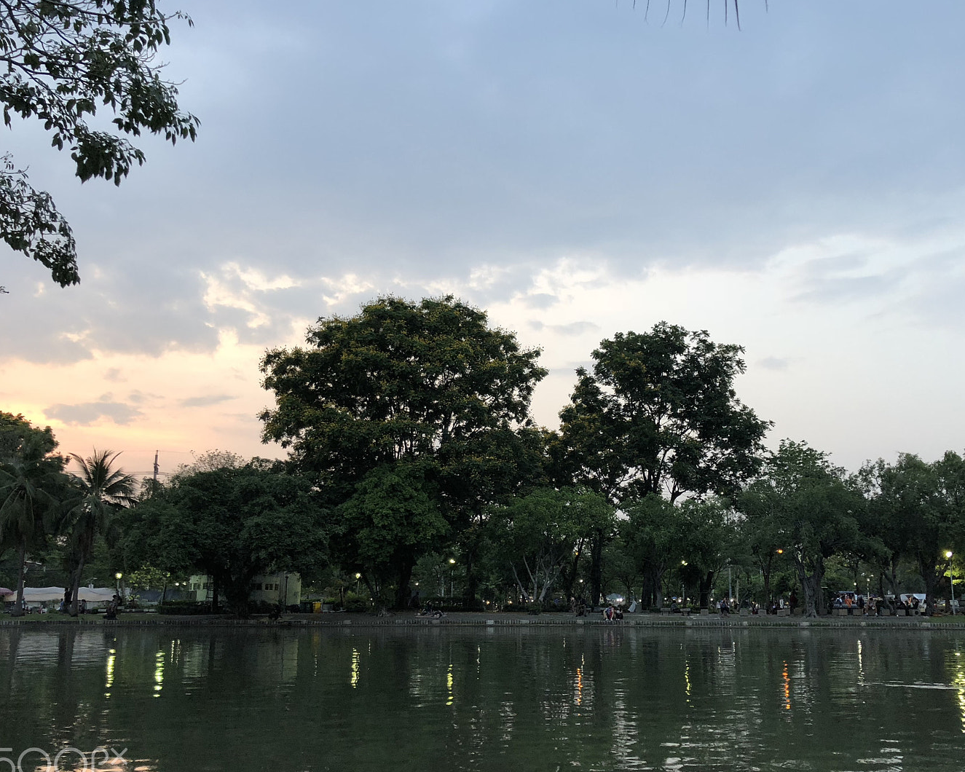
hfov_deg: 54.1
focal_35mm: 33
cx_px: 529
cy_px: 423
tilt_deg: +9.9
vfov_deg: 44.5
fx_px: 942
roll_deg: +0.2
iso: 40
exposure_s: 1/20
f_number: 1.8
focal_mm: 4
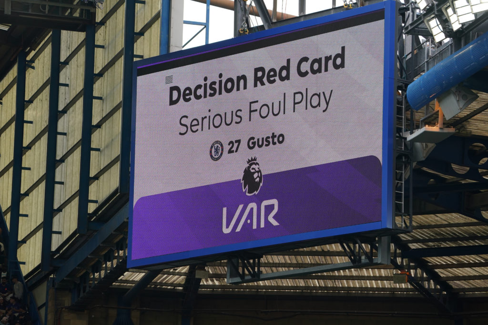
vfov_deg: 6.9
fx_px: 2711
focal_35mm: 200
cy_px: 162
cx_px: 244
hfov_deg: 10.3
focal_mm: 200
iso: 1250
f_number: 6.3
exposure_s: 1/1250
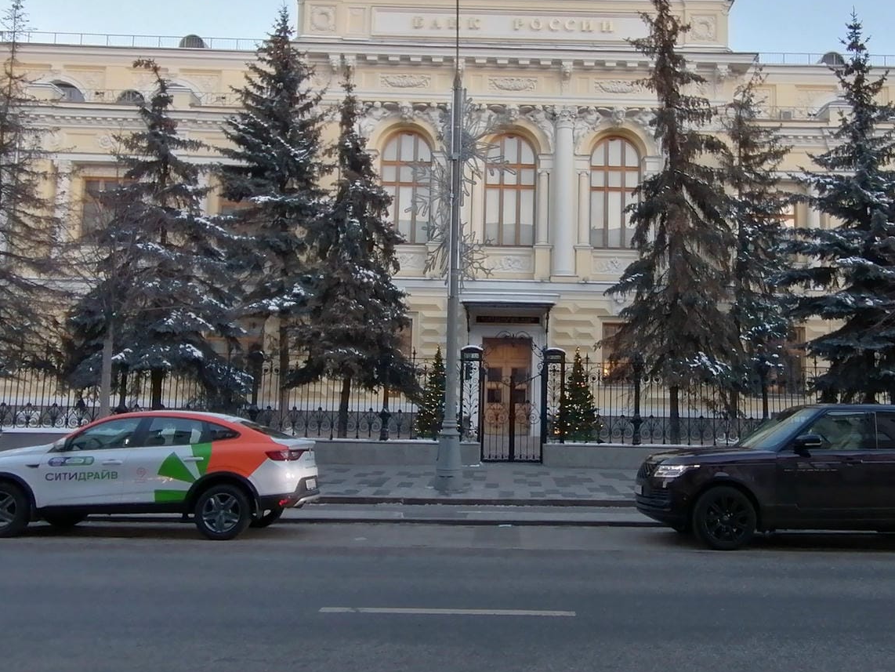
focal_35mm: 29
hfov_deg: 61.5
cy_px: 265
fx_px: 750
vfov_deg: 47.9
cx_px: 500
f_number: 2.4
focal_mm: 1.78
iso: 50
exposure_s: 1/50
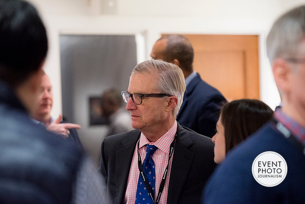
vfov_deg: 12.3
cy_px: 102
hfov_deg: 18.3
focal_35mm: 112
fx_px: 945
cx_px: 152
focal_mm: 110
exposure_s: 1/125
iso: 1600
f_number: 2.8
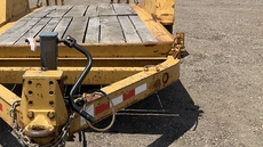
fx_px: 383
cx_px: 47
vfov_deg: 21.8
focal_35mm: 55
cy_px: 76
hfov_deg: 36.4
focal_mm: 3
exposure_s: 1/1626
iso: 25
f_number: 1.8
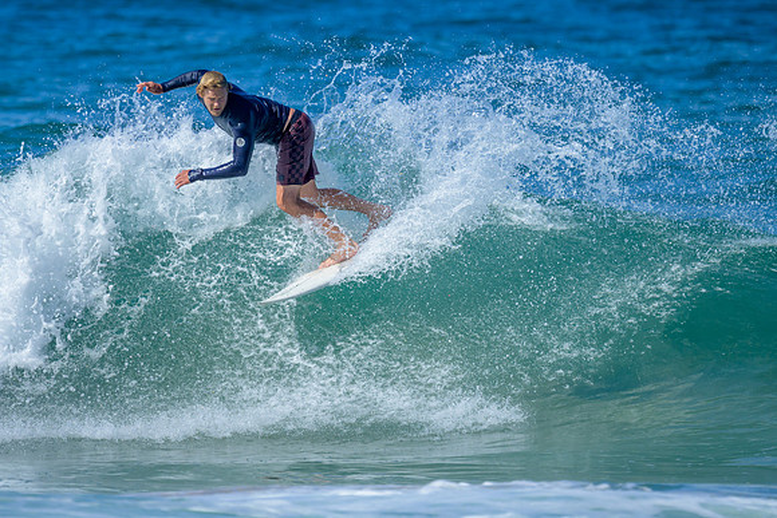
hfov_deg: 1.9
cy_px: 259
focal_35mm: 1099
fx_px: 23721
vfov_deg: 1.3
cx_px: 331
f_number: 6.3
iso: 250
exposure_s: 1/2500
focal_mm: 800
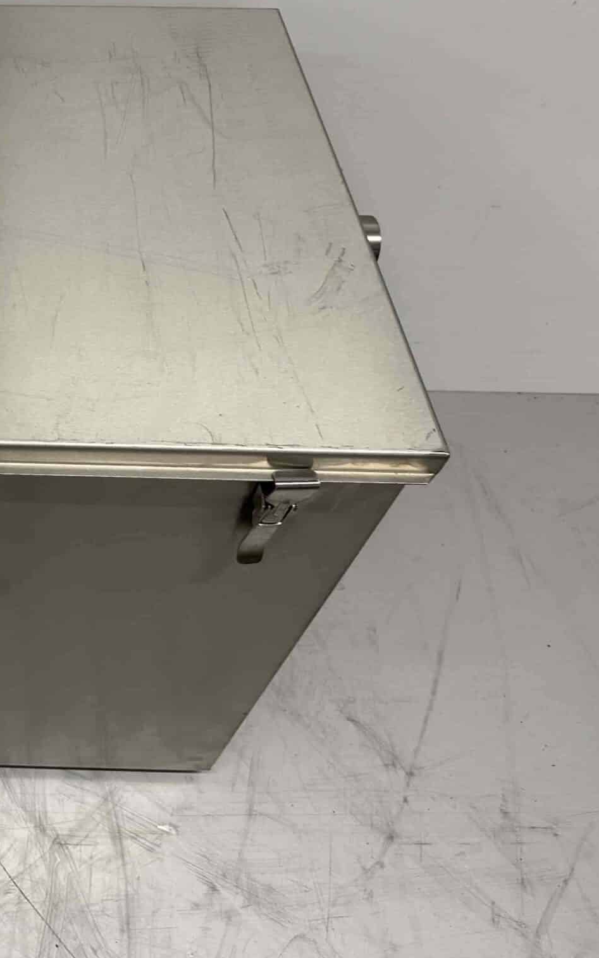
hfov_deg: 26.0
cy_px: 367
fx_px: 1123
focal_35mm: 43
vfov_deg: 45.9
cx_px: -157
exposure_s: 1/50
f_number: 1.78
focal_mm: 6.86
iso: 125
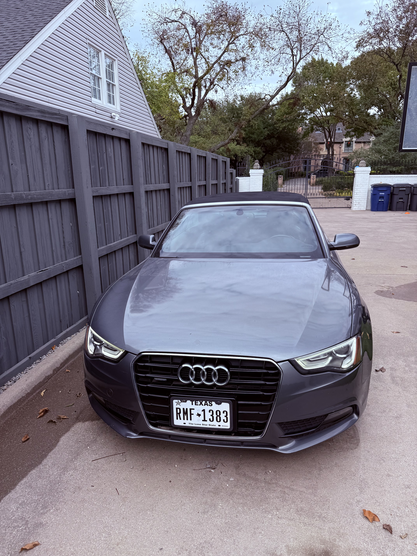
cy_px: 278
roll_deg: -0.1
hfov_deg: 56.8
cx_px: 208
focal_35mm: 24
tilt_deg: -13.8
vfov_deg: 71.6
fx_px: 385
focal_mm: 6.76
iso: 80
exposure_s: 1/1585
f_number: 1.78
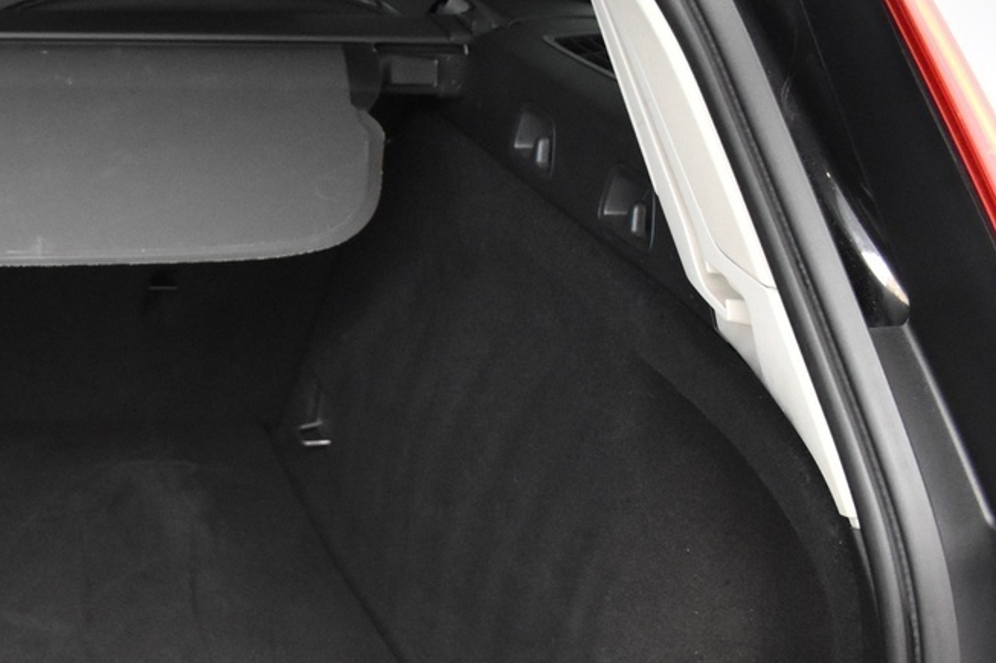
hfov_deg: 26.6
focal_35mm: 67
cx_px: -214
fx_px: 1853
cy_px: 535
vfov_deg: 20.1
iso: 2500
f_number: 3.5
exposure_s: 1/30
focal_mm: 18
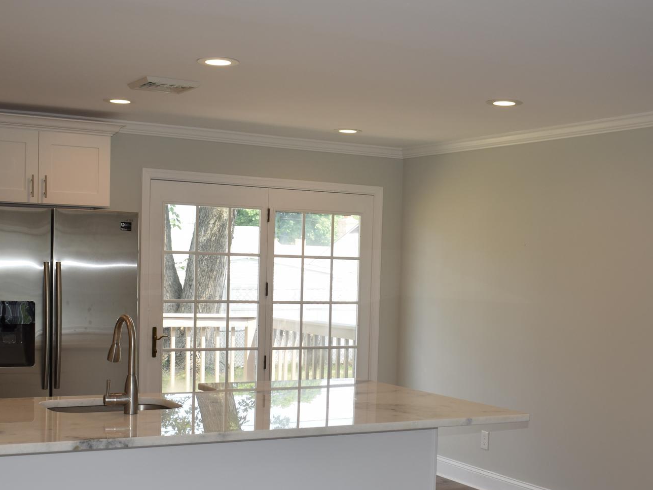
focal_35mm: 53
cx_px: 322
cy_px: 337
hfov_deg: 36.3
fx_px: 995
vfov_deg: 27.4
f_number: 5.6
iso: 220
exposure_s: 1/125
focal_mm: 23
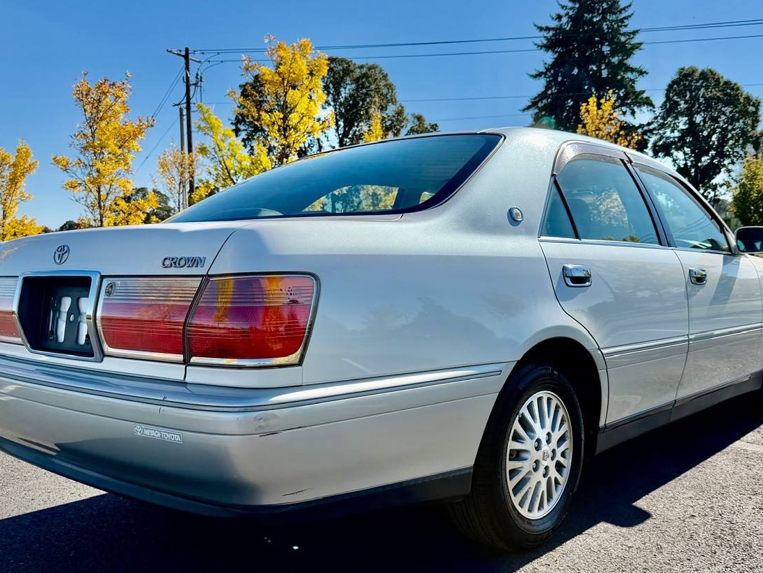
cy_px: 290
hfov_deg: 63.4
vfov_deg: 49.8
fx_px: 617
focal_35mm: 28
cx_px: 392
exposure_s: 1/4975
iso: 80
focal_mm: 6.76
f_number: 1.78
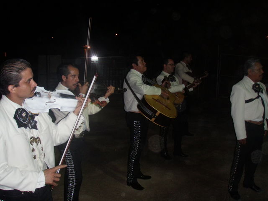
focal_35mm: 38
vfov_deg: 37.7
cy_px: 100
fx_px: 294
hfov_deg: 49.0
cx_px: 134
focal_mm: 6.7
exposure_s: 1/30
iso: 160
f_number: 3.5
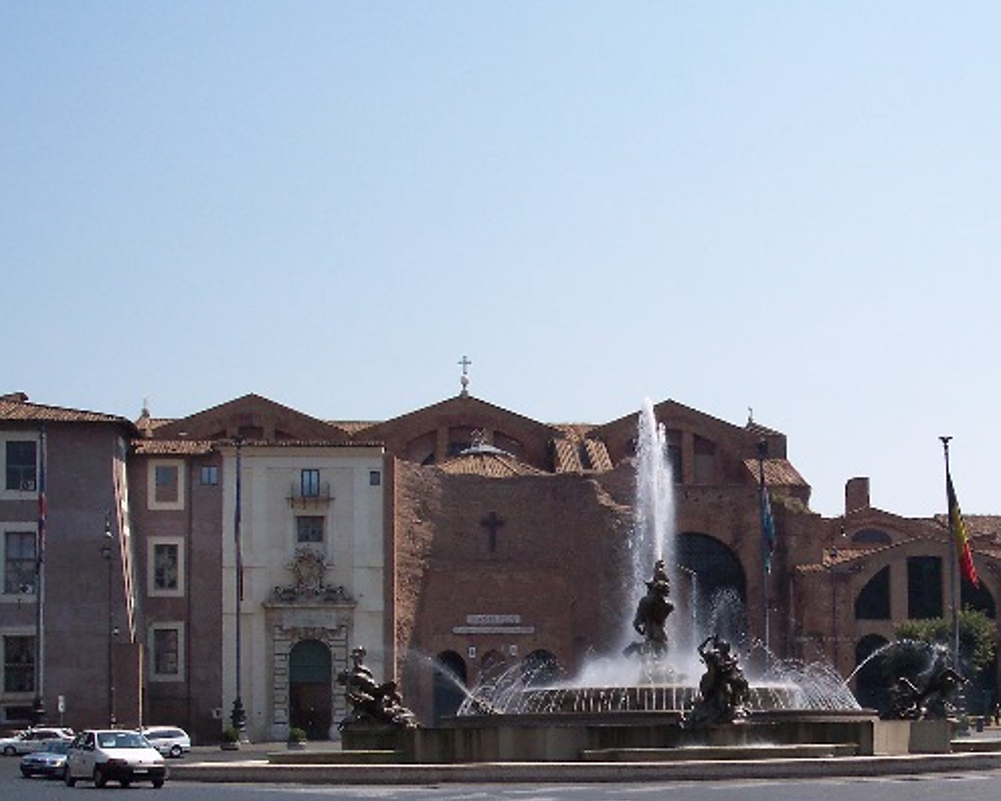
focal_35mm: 60
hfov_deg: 30.8
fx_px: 1778
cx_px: 775
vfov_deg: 25.2
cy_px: 572
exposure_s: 1/1000
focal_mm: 8
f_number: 4.8
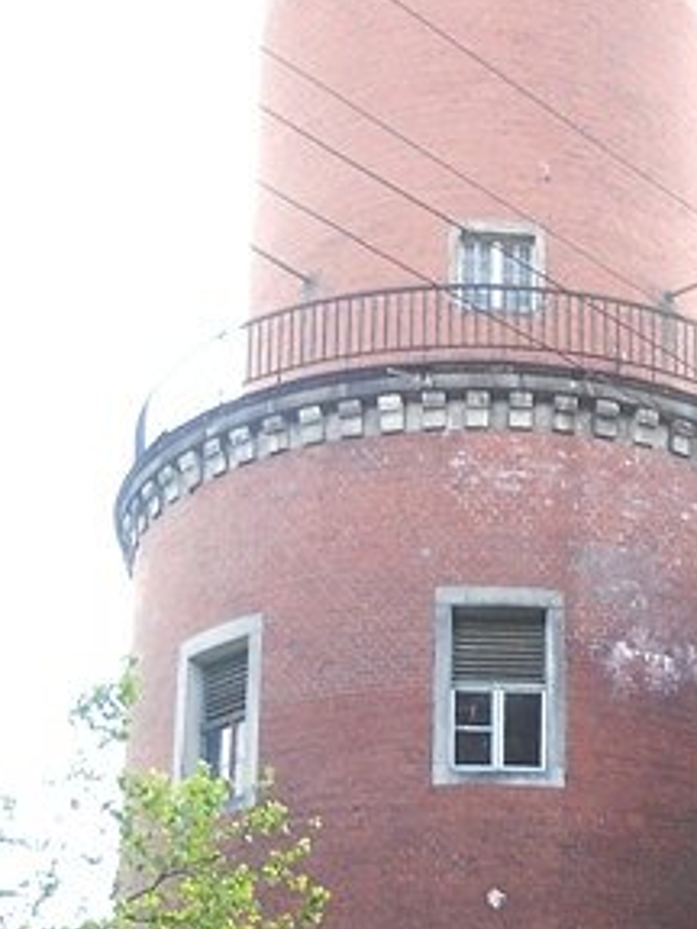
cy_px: 755
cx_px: 610
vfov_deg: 21.3
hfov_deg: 16.1
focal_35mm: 91
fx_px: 2443
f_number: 3.1
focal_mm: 6.72
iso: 80
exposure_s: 1/50
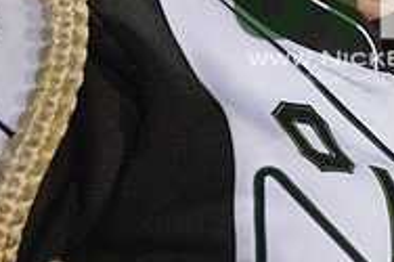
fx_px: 809
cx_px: 392
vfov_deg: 17.8
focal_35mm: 74
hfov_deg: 26.0
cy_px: -16
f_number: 4
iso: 3200
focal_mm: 24
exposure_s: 1/500
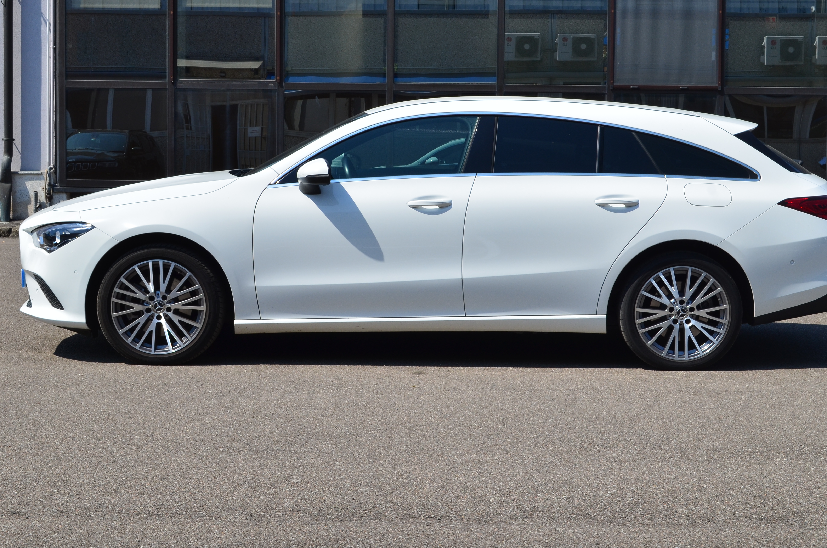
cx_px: 455
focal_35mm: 63
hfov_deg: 31.9
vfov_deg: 21.5
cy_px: 235
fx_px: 1444
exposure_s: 1/320
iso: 200
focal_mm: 34
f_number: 10
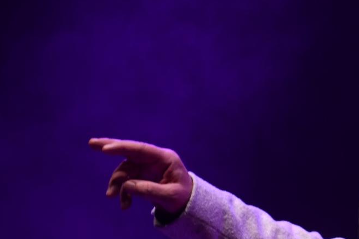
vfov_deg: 8.0
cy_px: 265
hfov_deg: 11.8
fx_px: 1704
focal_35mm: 171
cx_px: 420
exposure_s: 1/400
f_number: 2.8
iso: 640
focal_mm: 70
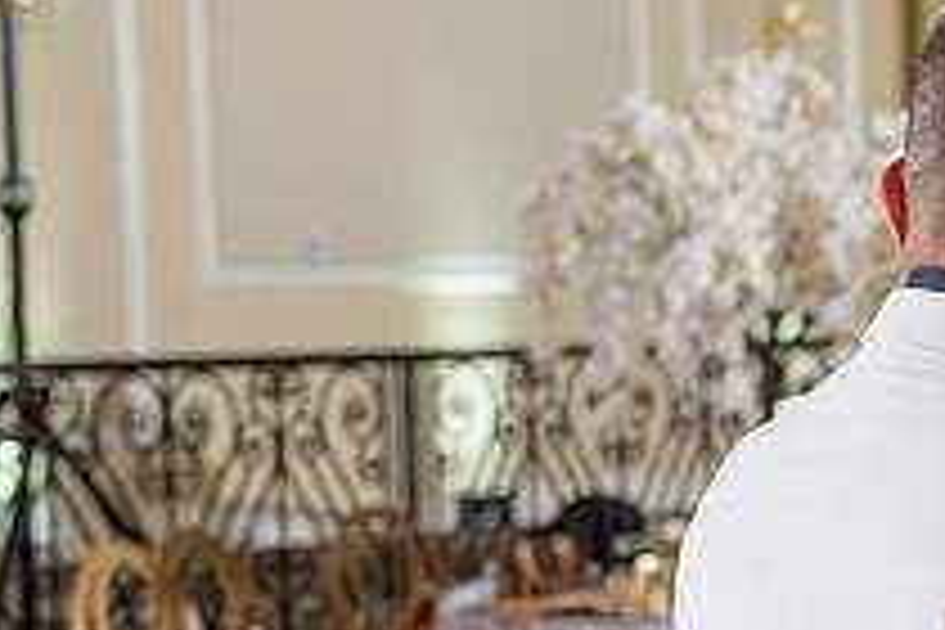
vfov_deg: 8.4
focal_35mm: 162
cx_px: 1468
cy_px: 658
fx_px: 4252
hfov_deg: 12.0
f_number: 4
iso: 800
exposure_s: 1/160
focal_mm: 50
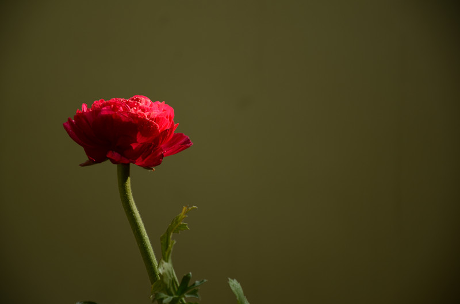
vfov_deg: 8.7
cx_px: 230
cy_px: 152
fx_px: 2007
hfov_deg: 13.1
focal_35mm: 158
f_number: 5.6
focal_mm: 105
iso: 100
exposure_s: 1/20
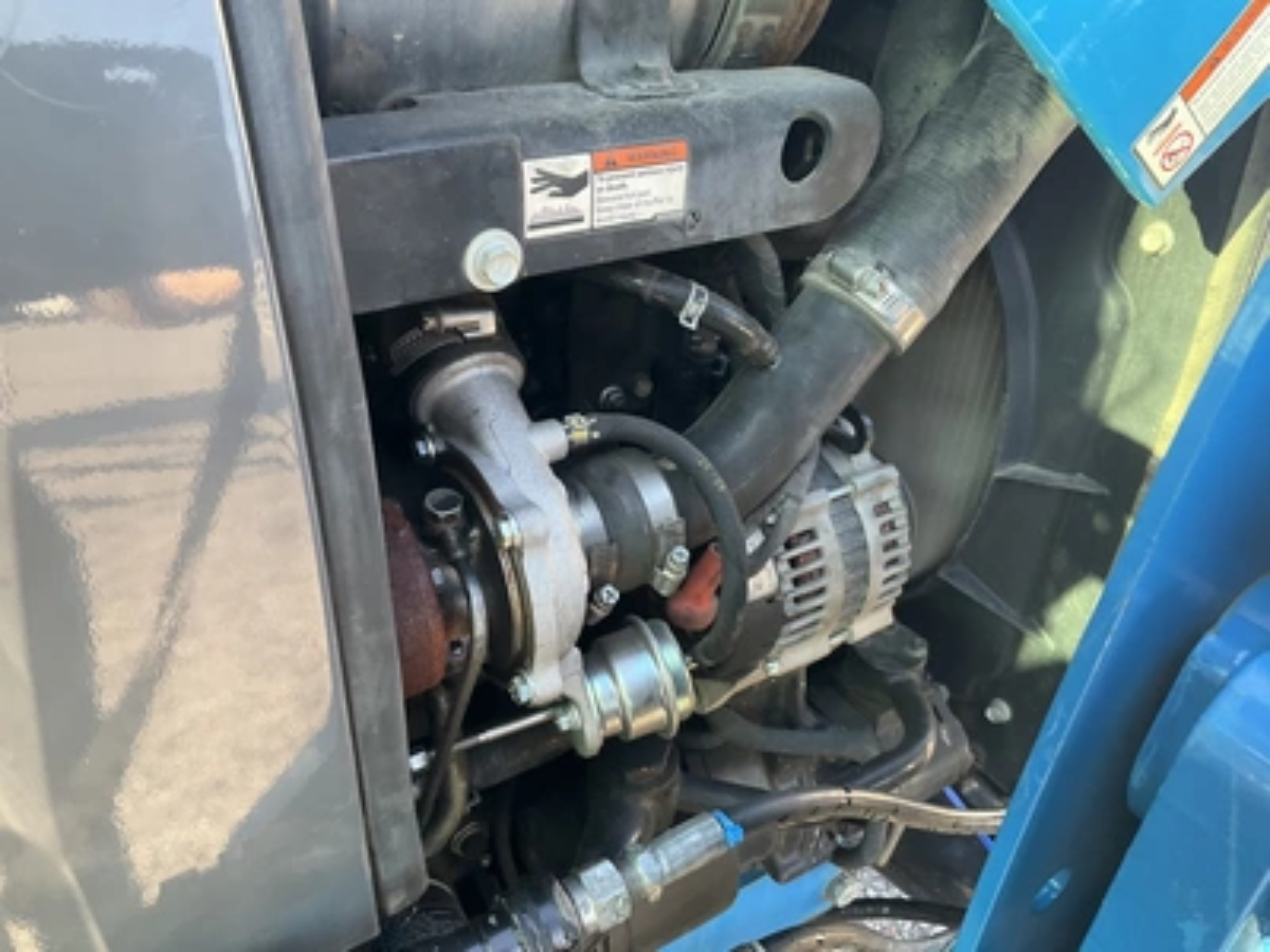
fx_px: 1064
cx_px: 635
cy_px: 476
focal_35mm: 29
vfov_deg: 48.2
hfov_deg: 61.7
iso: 64
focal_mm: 3
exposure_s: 1/113
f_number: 1.8
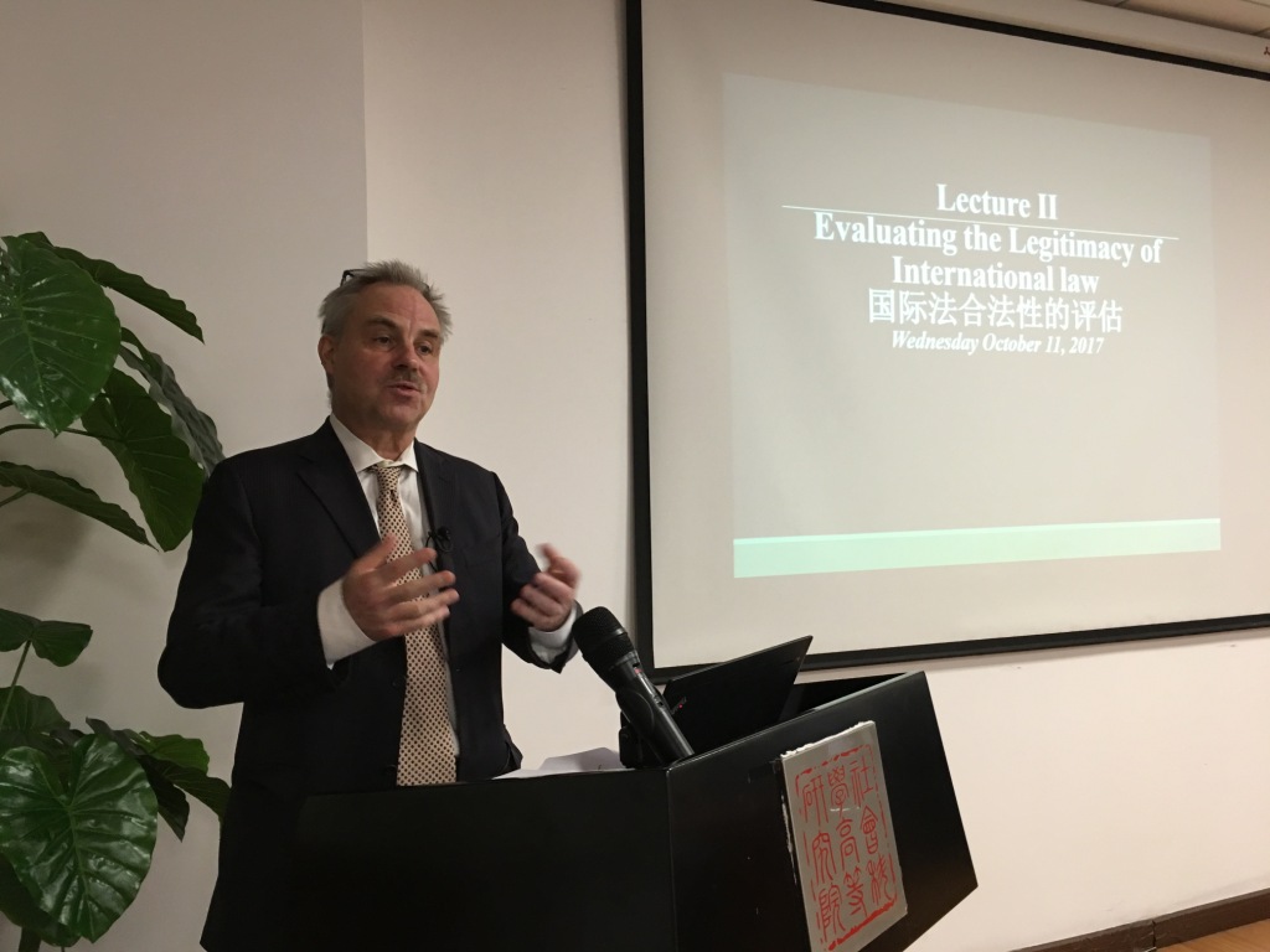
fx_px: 1064
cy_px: 476
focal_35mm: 29
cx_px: 635
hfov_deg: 61.7
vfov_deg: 48.2
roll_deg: +0.8
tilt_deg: +1.5
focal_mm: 4.15
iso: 80
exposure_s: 1/17
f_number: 2.2
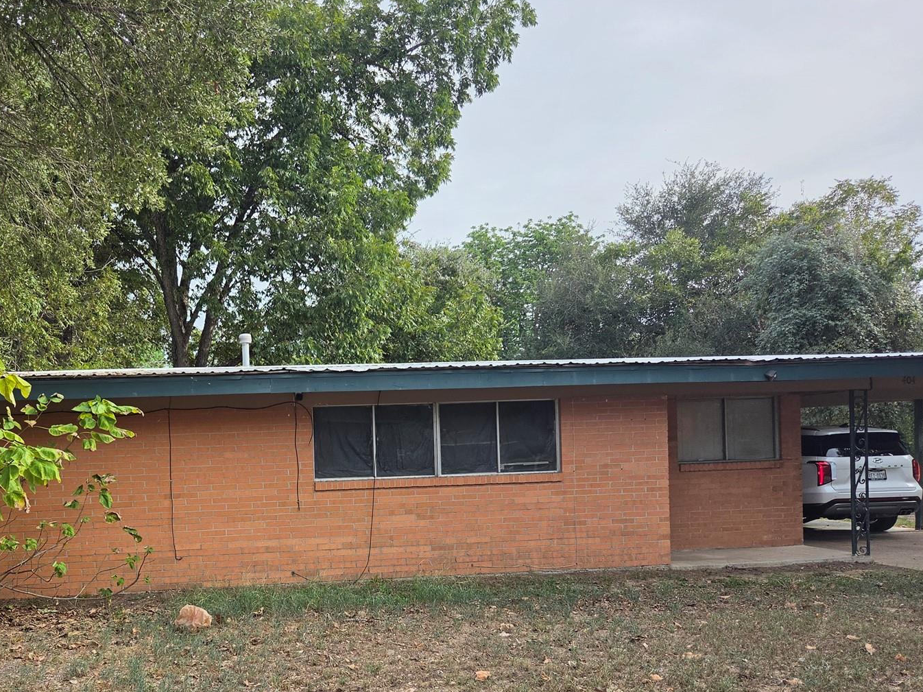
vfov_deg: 40.0
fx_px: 933
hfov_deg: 50.5
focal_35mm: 35
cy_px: 479
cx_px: 235
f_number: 1.8
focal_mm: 5.4
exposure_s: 1/2122
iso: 80
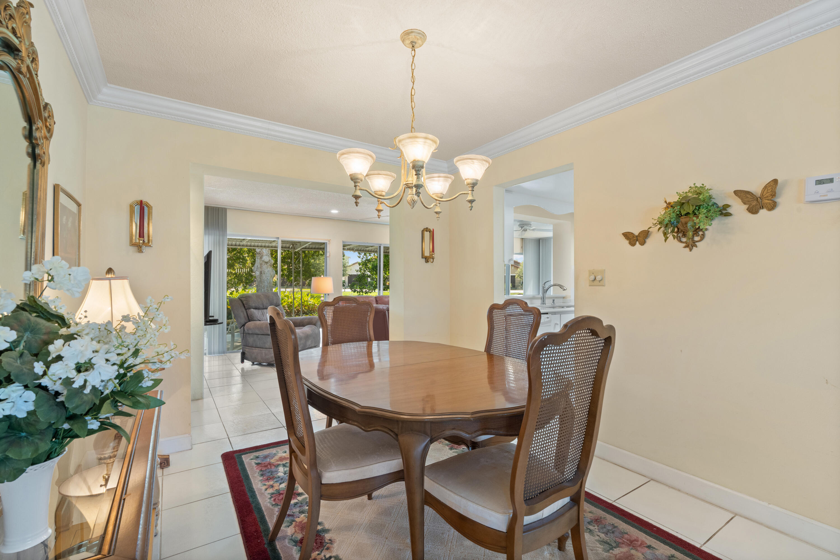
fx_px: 373
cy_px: 280
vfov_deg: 73.7
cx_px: 420
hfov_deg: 96.7
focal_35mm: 16
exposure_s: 1/2.5
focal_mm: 16
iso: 500
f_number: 11
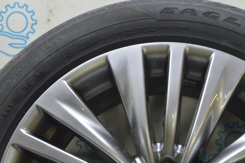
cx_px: 136
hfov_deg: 31.0
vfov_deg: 20.8
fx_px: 442
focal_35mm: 65
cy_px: 105
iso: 400
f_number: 5.6
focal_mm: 32
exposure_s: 1/20
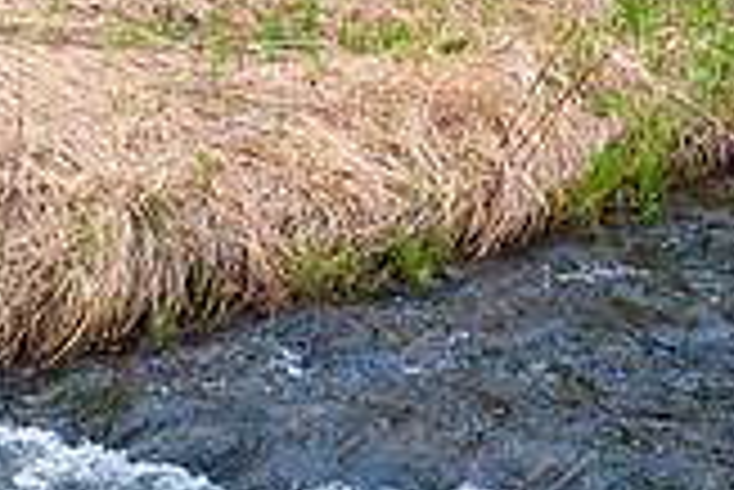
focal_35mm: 315
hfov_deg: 6.5
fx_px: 6428
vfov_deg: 4.3
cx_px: 416
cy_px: -572
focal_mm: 70
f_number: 11
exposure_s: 1/400
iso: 1000
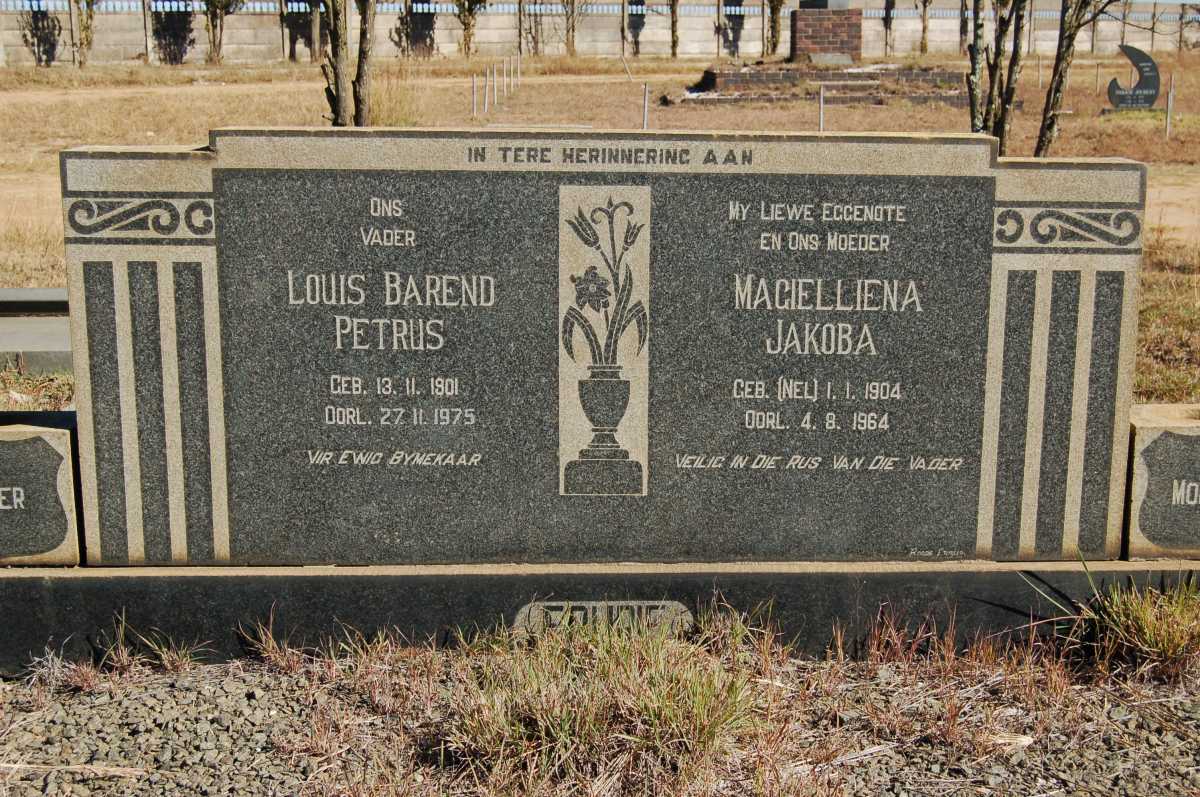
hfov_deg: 41.2
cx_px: 600
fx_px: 1598
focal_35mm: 48
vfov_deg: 28.0
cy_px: 398
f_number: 6.3
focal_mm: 32
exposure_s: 1/400
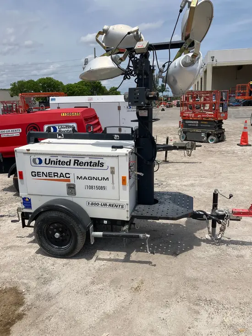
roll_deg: +0.5
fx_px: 272
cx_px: 126
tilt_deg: -11.5
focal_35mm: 28
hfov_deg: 49.8
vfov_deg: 63.4
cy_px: 168
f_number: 1.8
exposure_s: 1/3472
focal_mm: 3.99
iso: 32
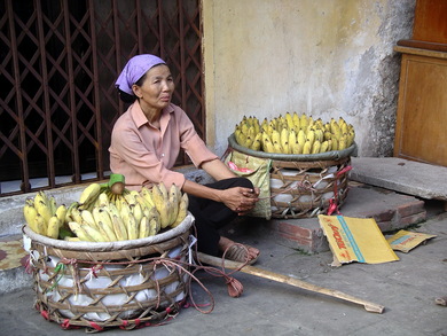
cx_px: 224
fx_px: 930
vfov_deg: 20.5
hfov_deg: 27.0
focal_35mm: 72
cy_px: 168
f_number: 3.5
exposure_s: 1/78
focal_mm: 14.9
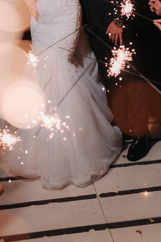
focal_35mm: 73
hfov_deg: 18.6
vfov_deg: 26.2
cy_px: -4
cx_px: 60
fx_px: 490
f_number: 1.6
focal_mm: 35
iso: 500
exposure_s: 1/250
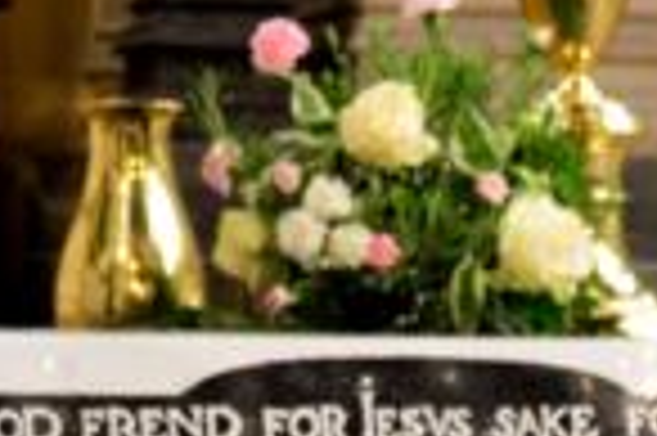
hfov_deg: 9.7
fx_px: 3828
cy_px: 825
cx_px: 814
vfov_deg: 6.4
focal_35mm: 210
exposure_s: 1/6
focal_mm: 32
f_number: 4.5
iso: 200
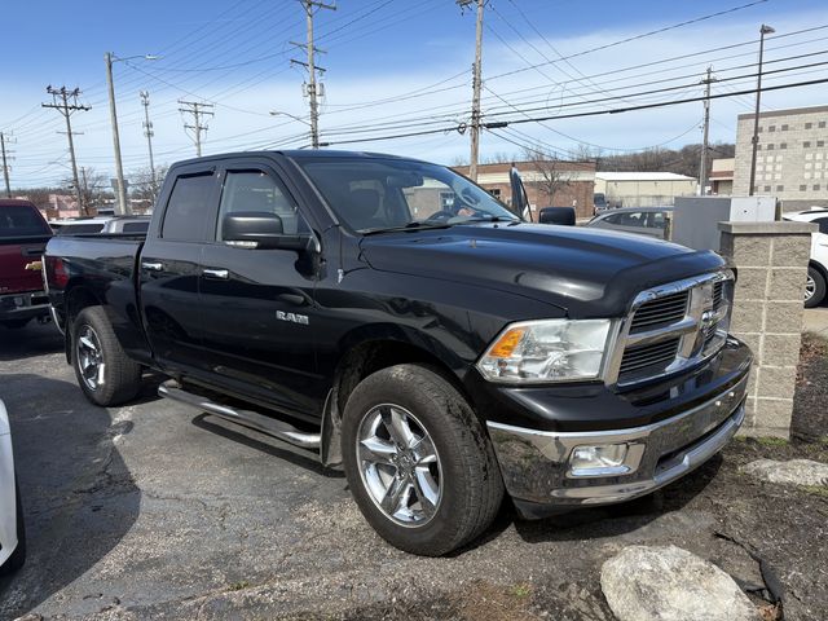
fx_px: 622
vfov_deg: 53.1
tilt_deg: -11.1
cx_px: 414
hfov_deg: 67.3
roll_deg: +1.2
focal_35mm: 26
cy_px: 310
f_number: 1.6
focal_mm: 5.96
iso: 50
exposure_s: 1/3279
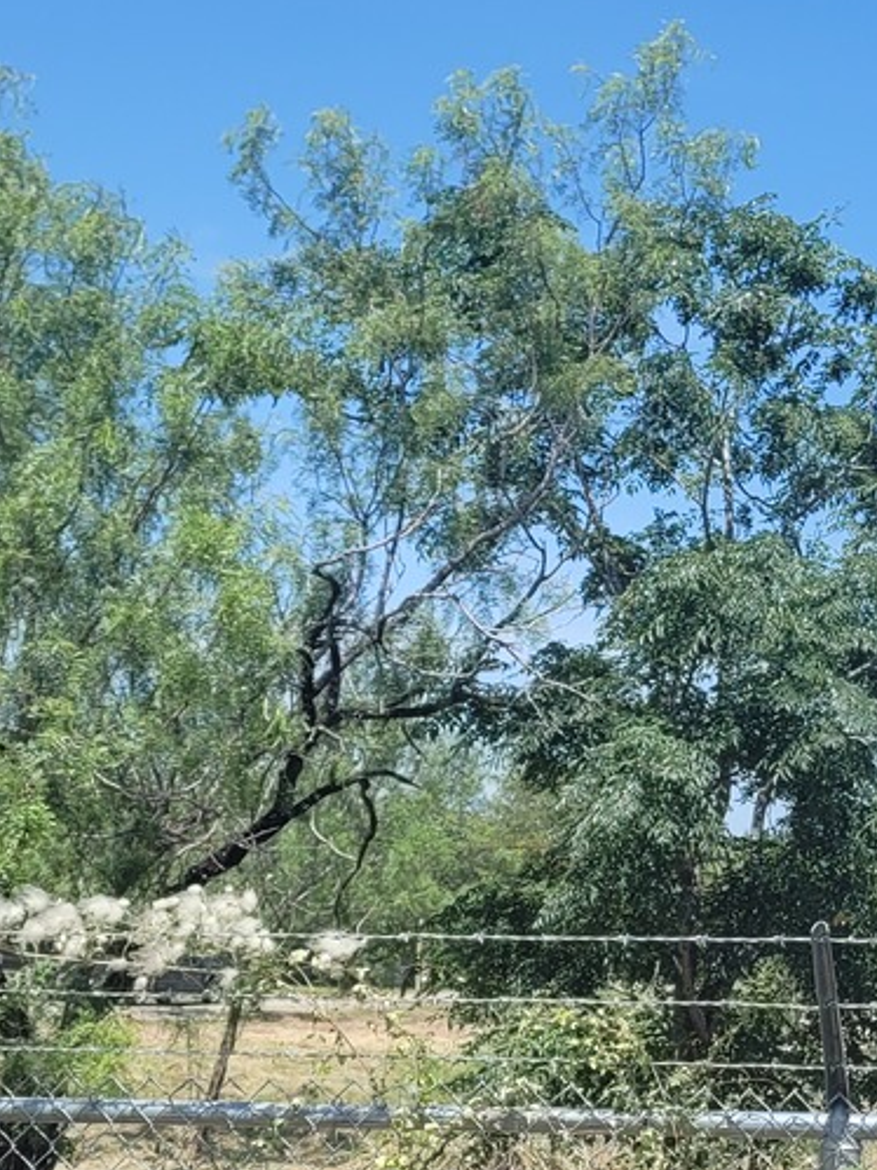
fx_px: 2535
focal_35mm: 75
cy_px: 868
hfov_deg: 19.2
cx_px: 814
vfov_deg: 25.7
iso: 40
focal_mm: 5.4
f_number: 1.8
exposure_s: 1/1930
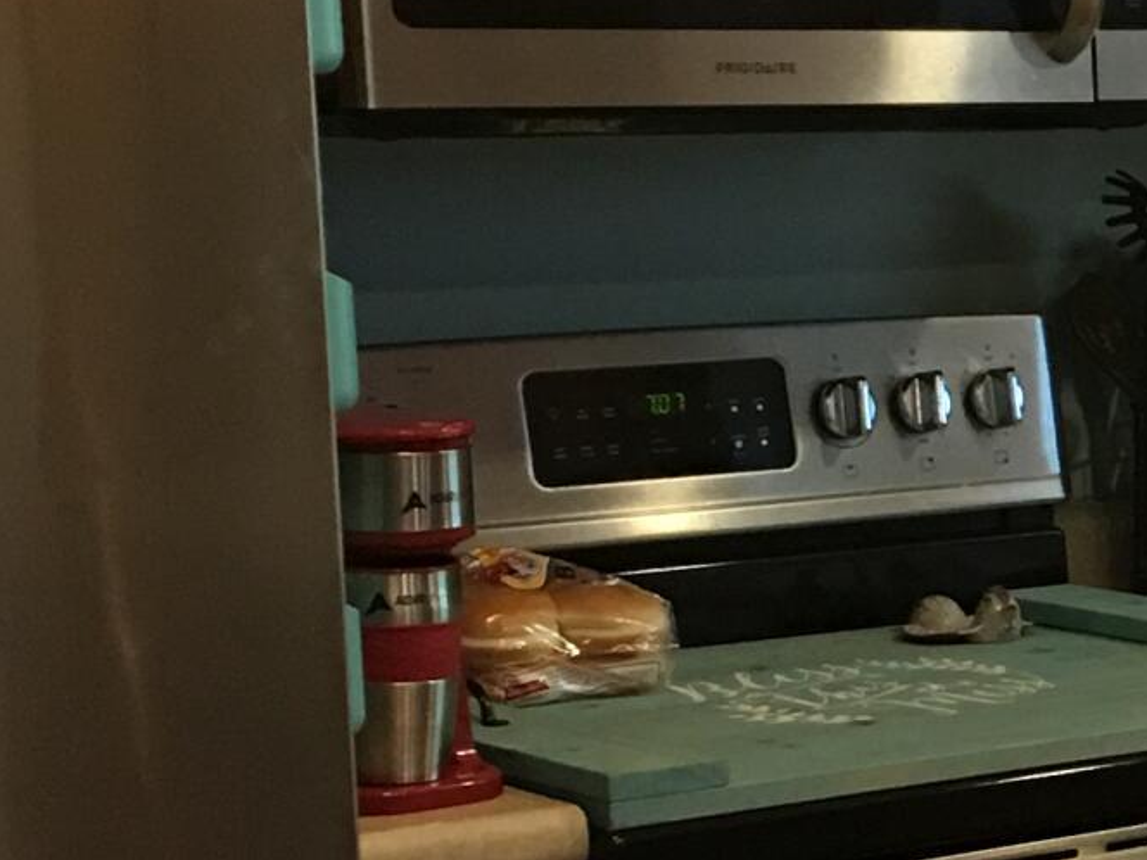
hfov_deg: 13.8
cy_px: 870
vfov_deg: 11.2
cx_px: 1924
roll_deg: -1.1
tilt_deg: -9.9
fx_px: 4341
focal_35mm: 131
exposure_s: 1/15
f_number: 2.2
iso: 64
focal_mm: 4.15
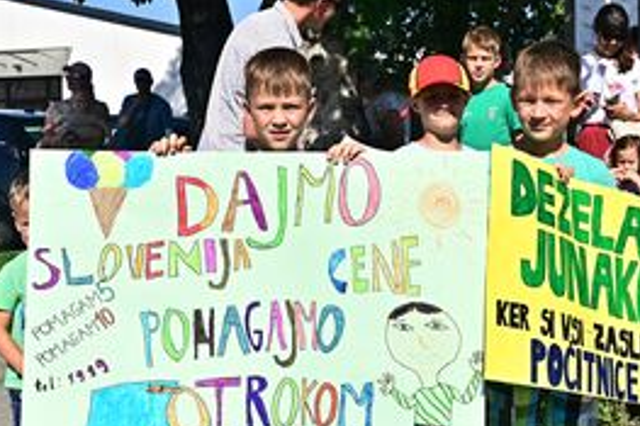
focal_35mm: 60
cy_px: 222
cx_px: 455
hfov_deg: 33.0
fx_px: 1066
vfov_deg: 22.6
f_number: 14
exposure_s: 1/3200
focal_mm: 35
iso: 1600
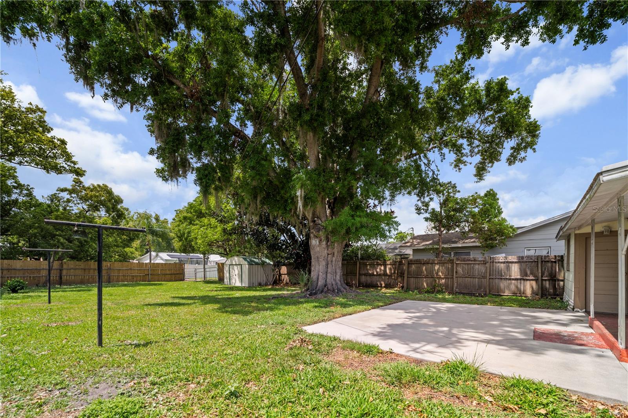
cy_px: 209
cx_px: 314
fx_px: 244
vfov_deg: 81.2
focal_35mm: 14
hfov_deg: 104.3
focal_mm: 14
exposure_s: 1/160
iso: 100
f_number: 8
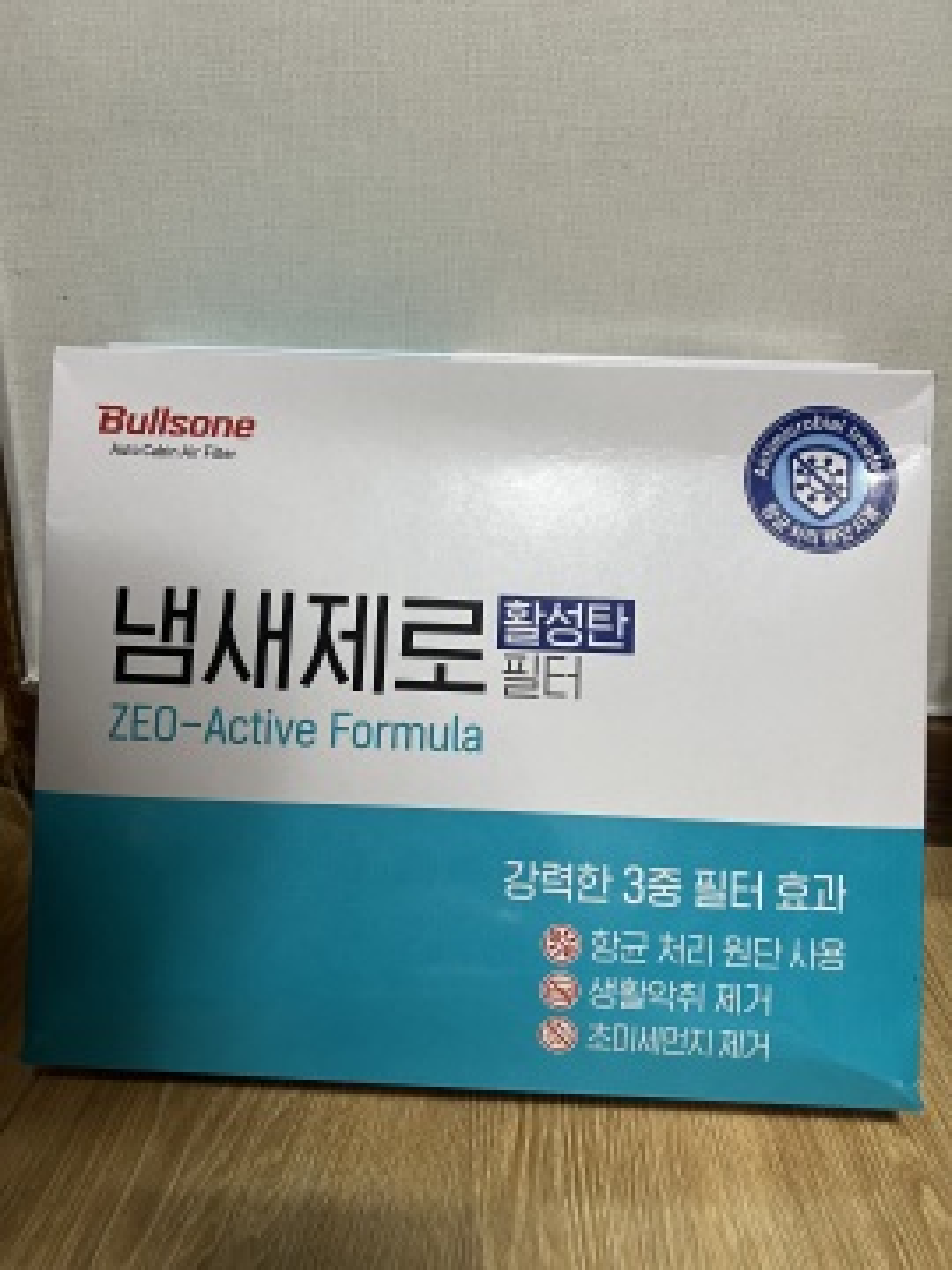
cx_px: 476
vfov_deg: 67.3
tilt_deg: -19.6
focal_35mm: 26
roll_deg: -1.0
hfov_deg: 53.1
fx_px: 953
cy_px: 635
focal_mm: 5.7
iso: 125
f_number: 1.5
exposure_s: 1/60
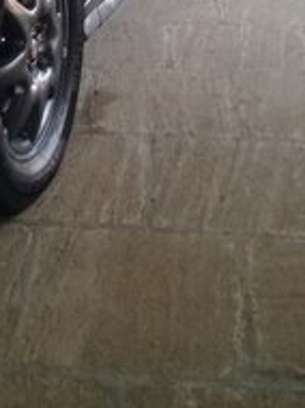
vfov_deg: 21.9
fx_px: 954
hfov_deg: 18.0
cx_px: 64
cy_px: -116
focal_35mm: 81
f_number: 2.2
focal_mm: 3.3
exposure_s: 1/50
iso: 50
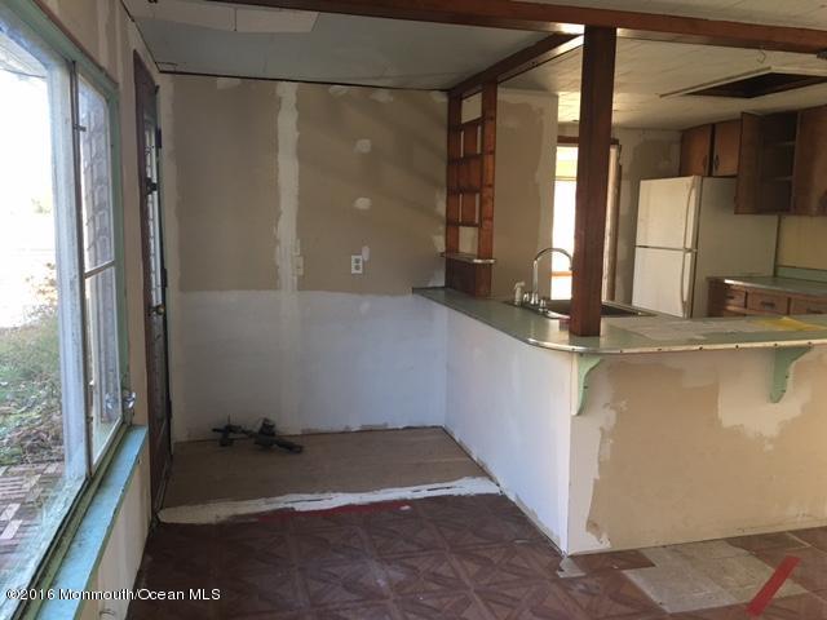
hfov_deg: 61.7
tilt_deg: -7.4
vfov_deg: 48.2
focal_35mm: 29
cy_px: 310
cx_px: 414
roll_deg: -0.2
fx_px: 693
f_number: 2.2
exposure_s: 1/30
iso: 40
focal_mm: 4.15
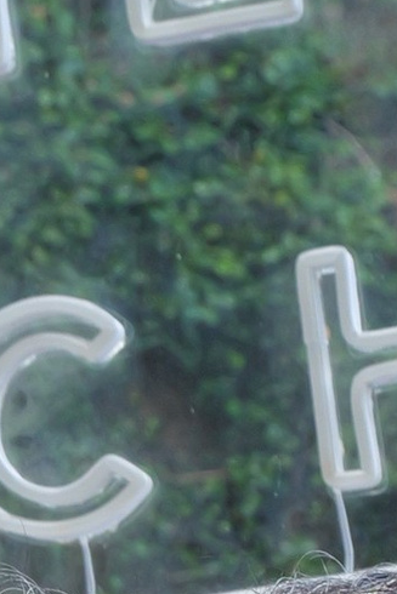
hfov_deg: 5.6
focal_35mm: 243
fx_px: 4016
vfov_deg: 8.3
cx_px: 595
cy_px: 880
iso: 1000
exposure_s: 1/250
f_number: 8
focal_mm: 31
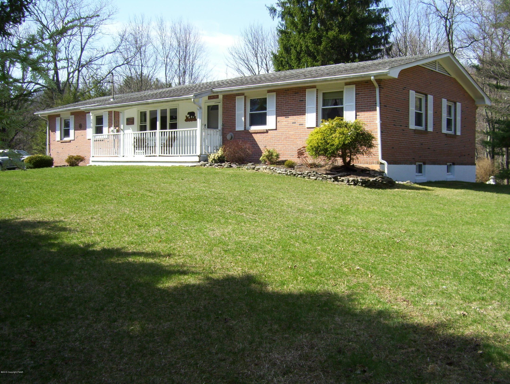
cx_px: 255
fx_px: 531
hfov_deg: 51.3
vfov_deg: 39.7
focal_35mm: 36
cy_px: 192
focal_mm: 6
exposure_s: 1/250
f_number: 4.8
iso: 80
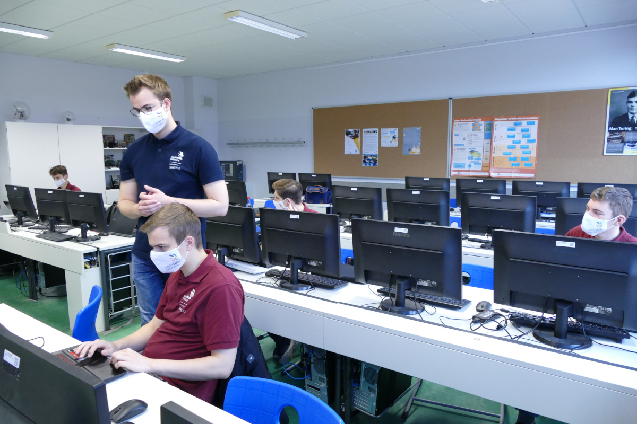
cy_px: 212
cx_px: 318
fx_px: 442
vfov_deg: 51.3
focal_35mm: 25
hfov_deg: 71.5
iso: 1000
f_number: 4.5
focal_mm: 9.17
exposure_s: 1/60
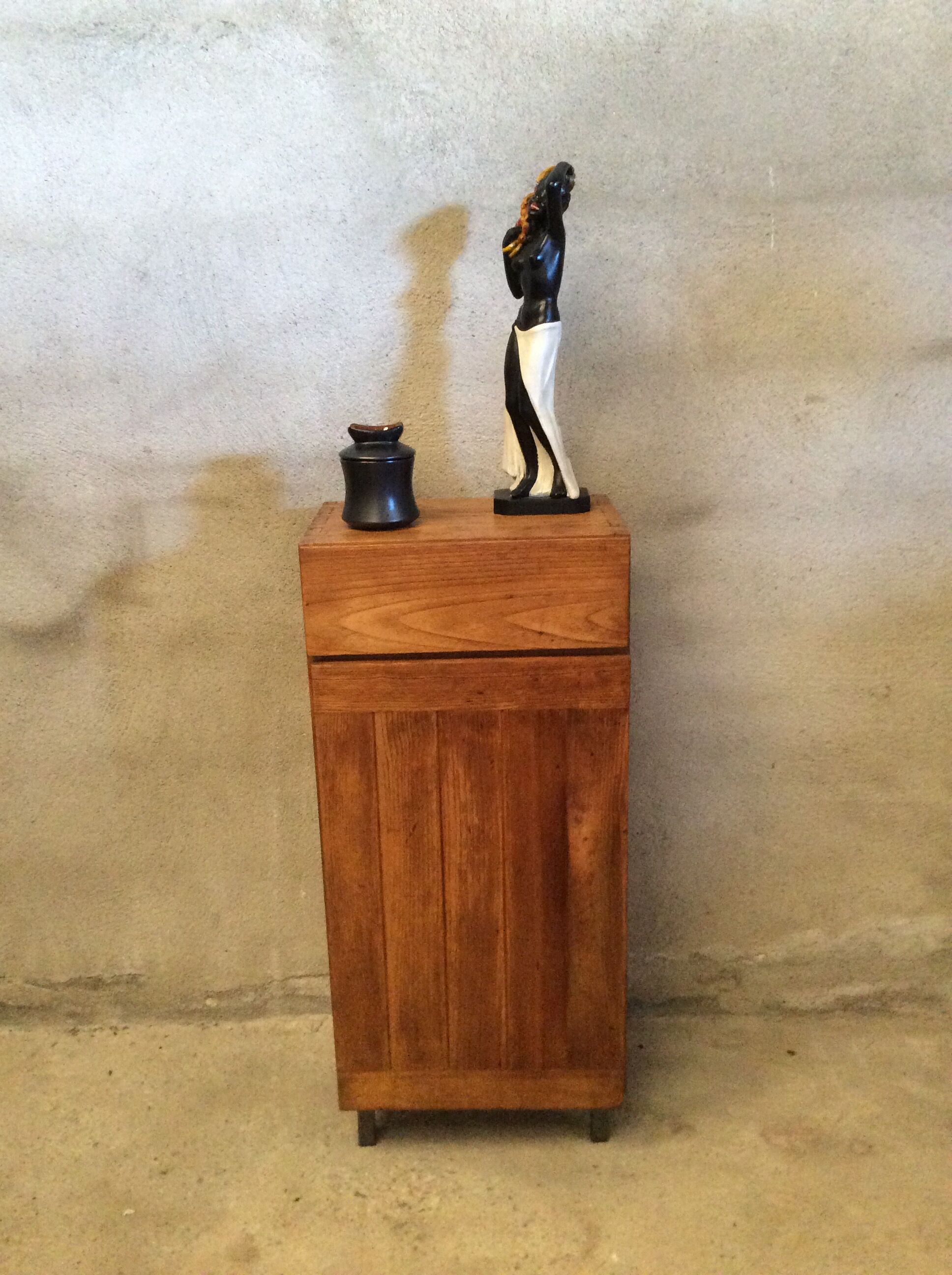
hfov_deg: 44.1
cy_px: 638
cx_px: 476
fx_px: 1177
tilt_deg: -17.6
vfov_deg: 56.9
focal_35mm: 32
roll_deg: +3.3
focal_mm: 3.3
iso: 320
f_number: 2.4
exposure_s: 1/17
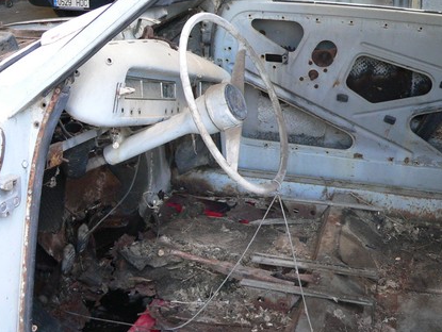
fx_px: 665
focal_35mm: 52
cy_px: 124
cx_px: 261
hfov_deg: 36.7
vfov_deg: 28.0
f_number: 2.8
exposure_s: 1/50
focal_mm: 6
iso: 200
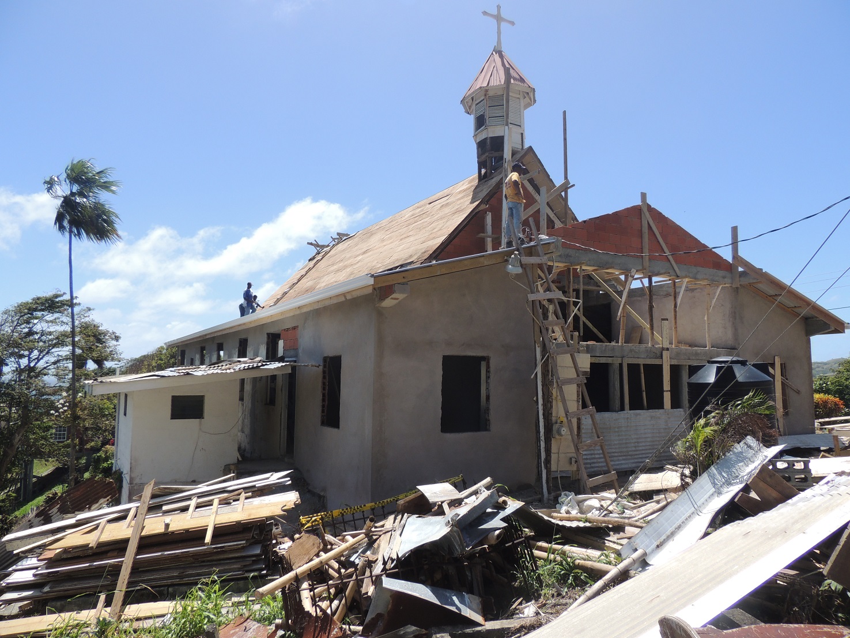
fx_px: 589
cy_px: 319
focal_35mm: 24
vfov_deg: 56.8
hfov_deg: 71.6
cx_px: 425
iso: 100
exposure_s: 1/1250
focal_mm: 4.3
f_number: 3
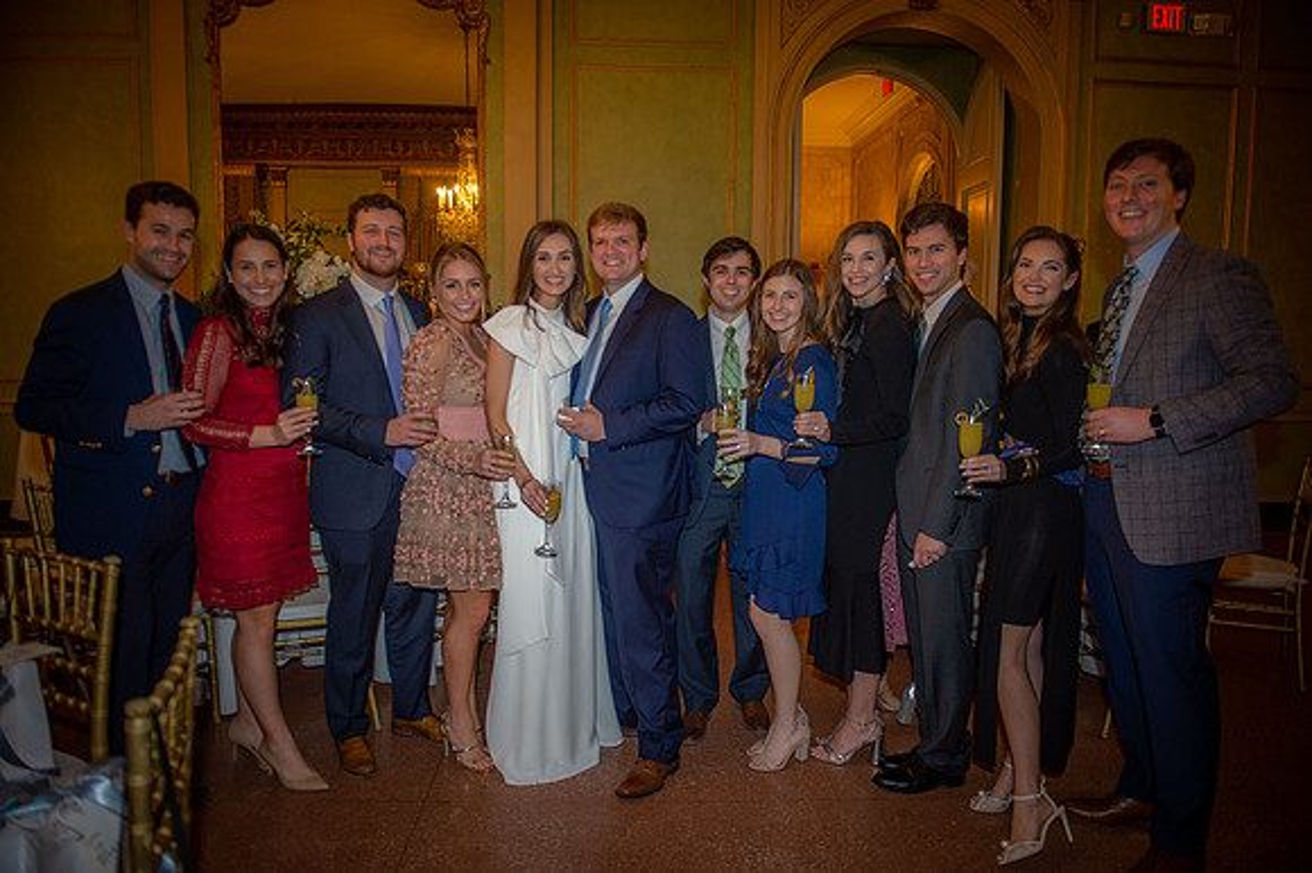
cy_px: 436
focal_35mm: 24
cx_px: 656
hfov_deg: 73.8
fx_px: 874
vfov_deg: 53.1
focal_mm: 24
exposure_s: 1/100
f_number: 2.8
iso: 1250
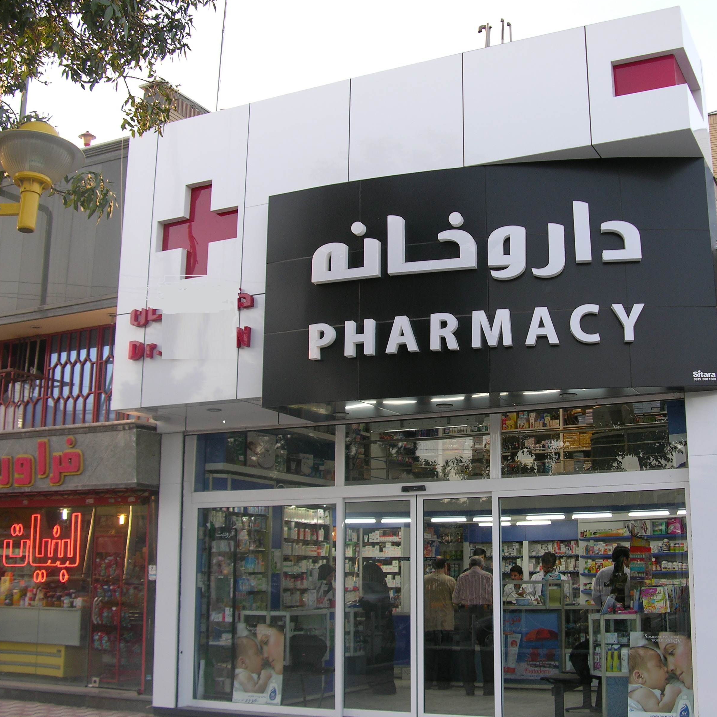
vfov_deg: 40.0
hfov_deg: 39.8
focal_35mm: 42
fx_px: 984
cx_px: 441
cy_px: 356
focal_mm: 8.9
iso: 50
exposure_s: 1/44.4
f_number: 3.2
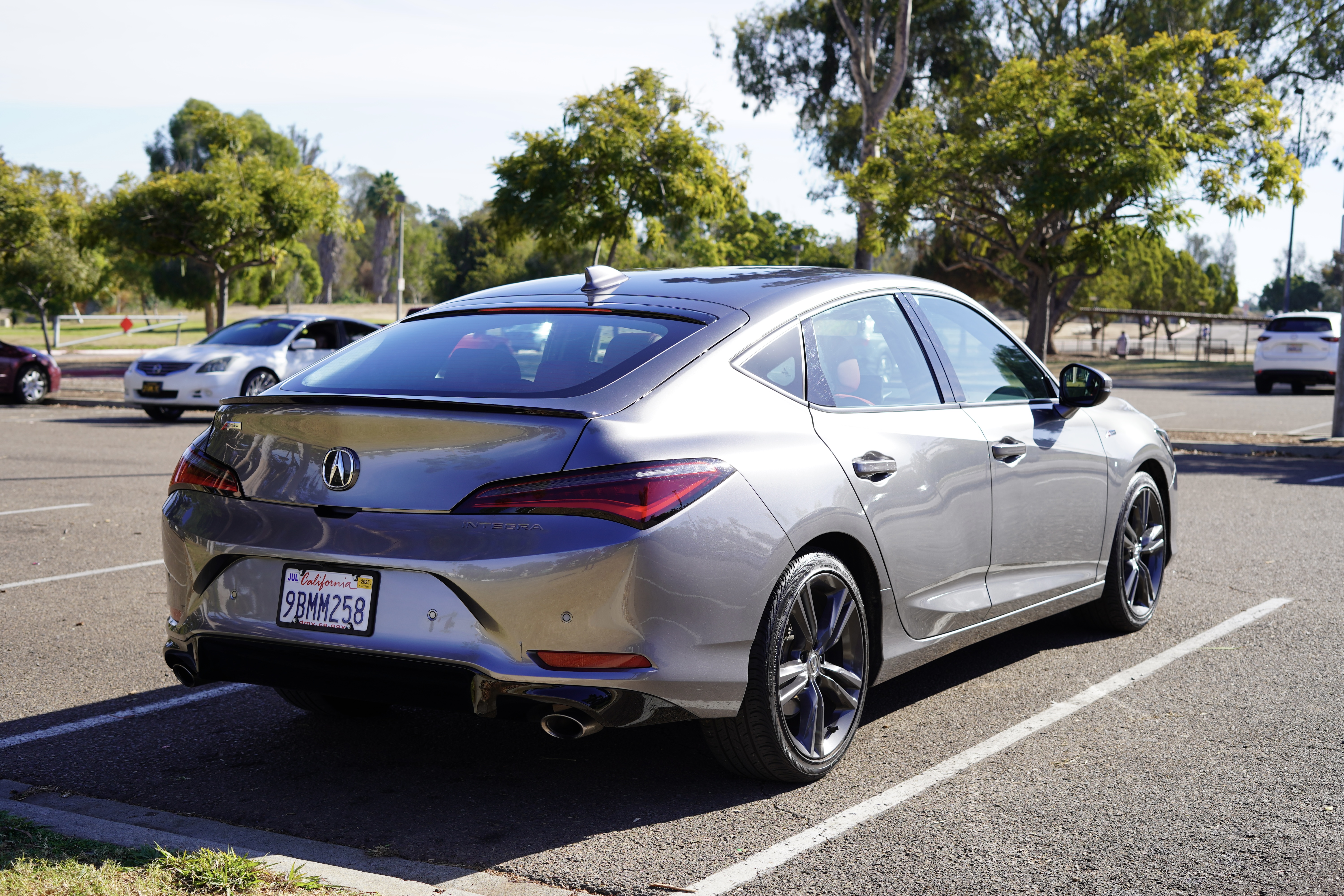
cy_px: 448
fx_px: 1867
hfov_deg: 39.6
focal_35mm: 50
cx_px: 672
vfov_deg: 27.0
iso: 100
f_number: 5
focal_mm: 50
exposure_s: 1/320
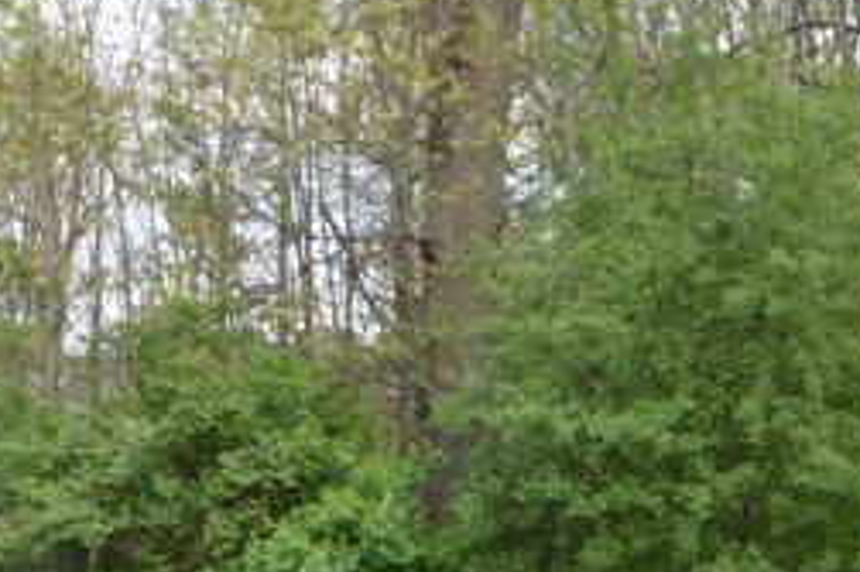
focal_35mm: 72
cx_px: 661
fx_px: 1719
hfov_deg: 27.6
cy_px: 92
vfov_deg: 18.7
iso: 200
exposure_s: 1/125
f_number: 5.6
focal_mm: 16
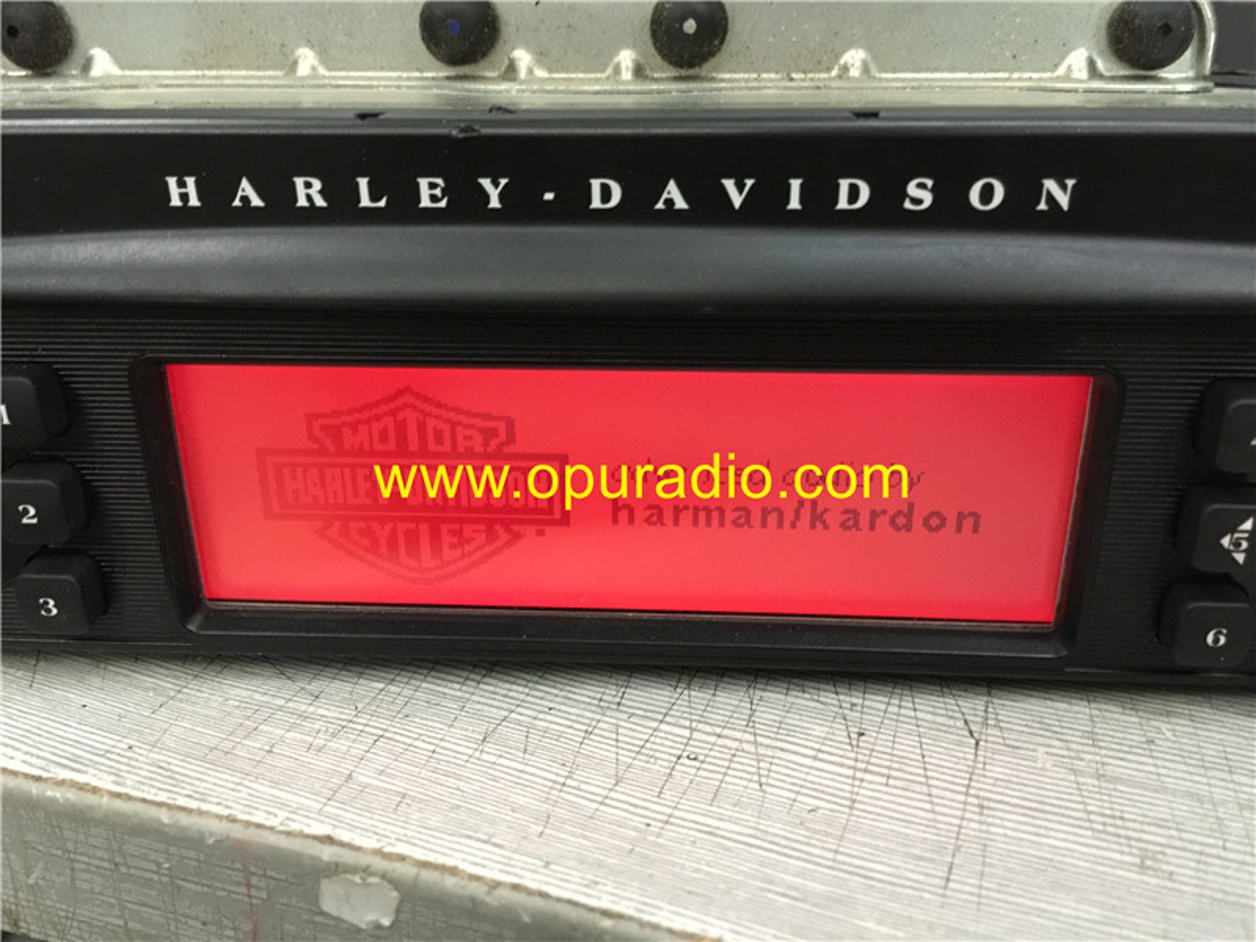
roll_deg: -2.3
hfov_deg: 61.7
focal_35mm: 29
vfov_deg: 48.2
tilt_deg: -21.9
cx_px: 628
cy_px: 471
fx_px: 1052
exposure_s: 1/8
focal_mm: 4.15
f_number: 2.2
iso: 200
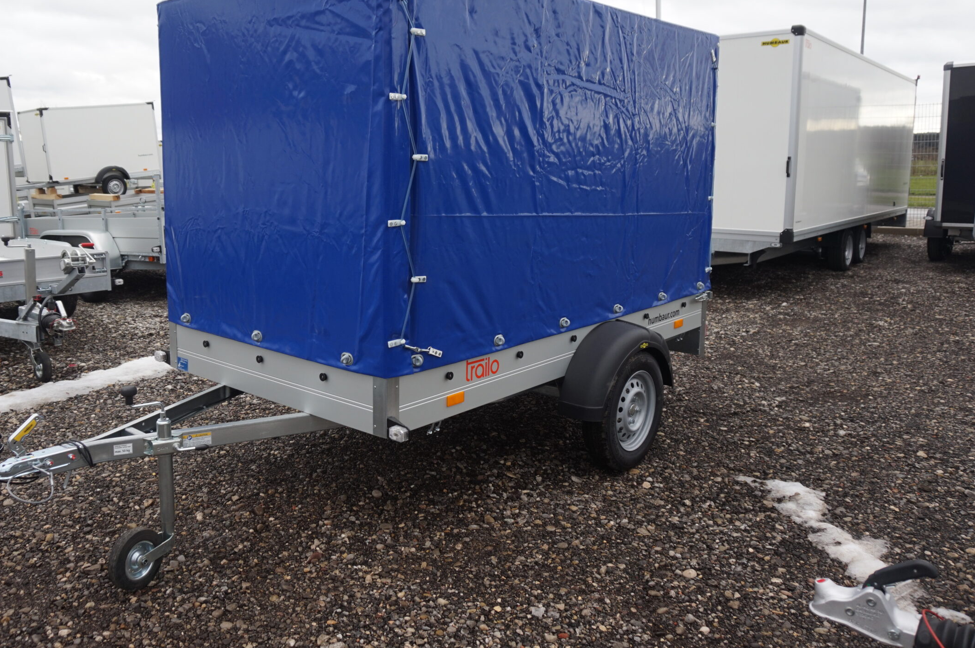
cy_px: 269
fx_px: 785
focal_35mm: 29
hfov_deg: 63.2
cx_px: 395
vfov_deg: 44.7
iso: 125
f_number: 4
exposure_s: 1/60
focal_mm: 16
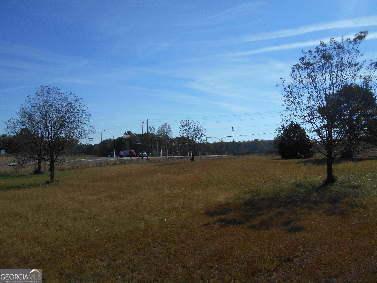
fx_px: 283
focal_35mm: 26
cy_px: 142
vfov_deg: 53.1
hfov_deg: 67.3
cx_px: 188
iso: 80
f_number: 3.2
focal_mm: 4.6
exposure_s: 1/1600
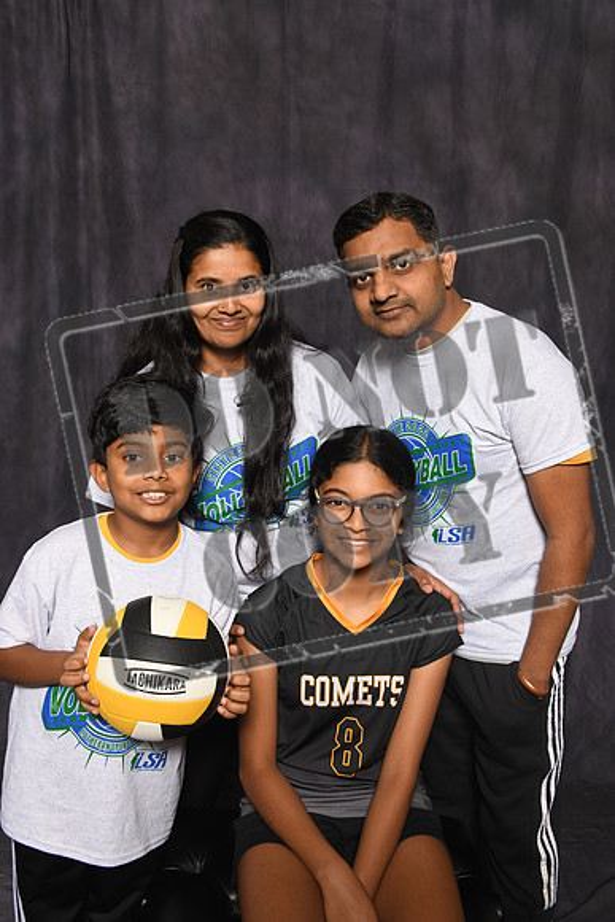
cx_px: 308
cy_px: 461
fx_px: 922
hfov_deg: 36.9
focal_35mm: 36
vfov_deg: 53.1
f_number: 8
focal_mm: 36
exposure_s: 1/125
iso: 400
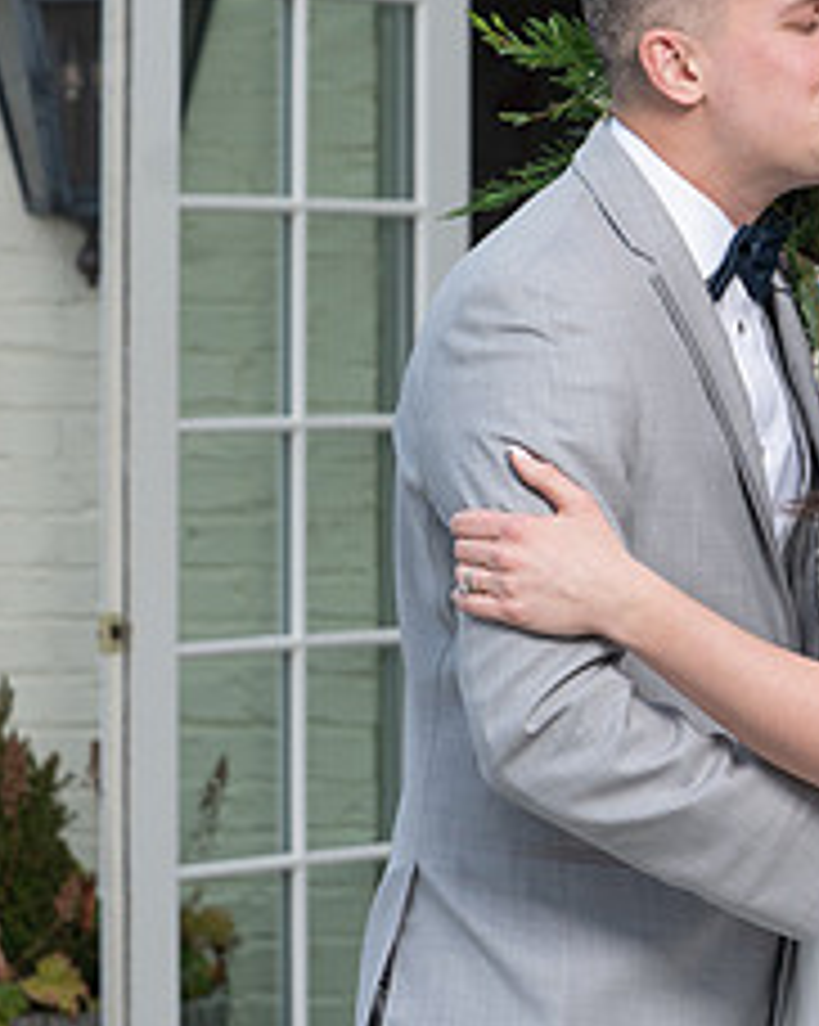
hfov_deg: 6.8
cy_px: 463
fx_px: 6857
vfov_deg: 8.6
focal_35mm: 226
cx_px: 914
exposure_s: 1/250
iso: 100
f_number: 5.6
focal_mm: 84
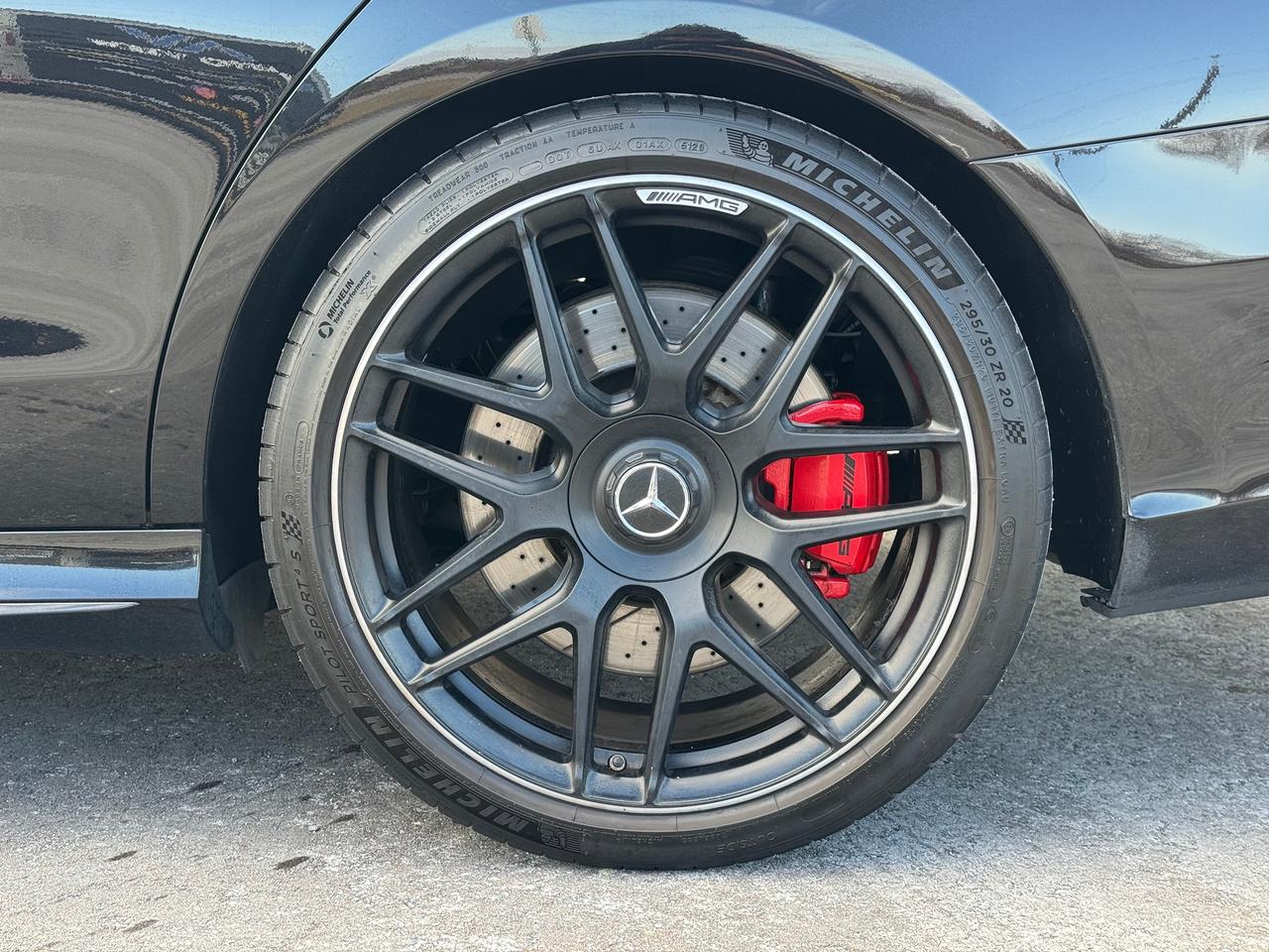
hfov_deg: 39.7
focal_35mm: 48
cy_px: 476
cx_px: 634
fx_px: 1760
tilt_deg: -9.2
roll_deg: -0.7
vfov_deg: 30.3
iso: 64
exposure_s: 1/177
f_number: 1.78
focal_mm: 6.76
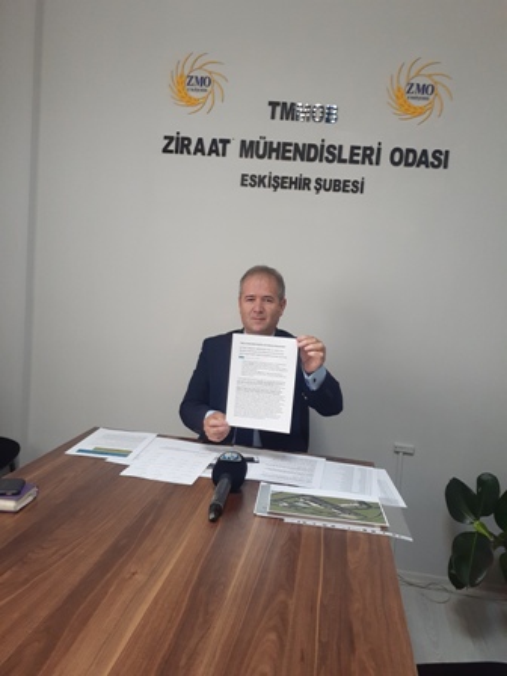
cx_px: 254
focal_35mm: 27
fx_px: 527
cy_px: 338
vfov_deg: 65.3
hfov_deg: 51.4
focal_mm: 3.6
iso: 200
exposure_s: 1/50
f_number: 1.9
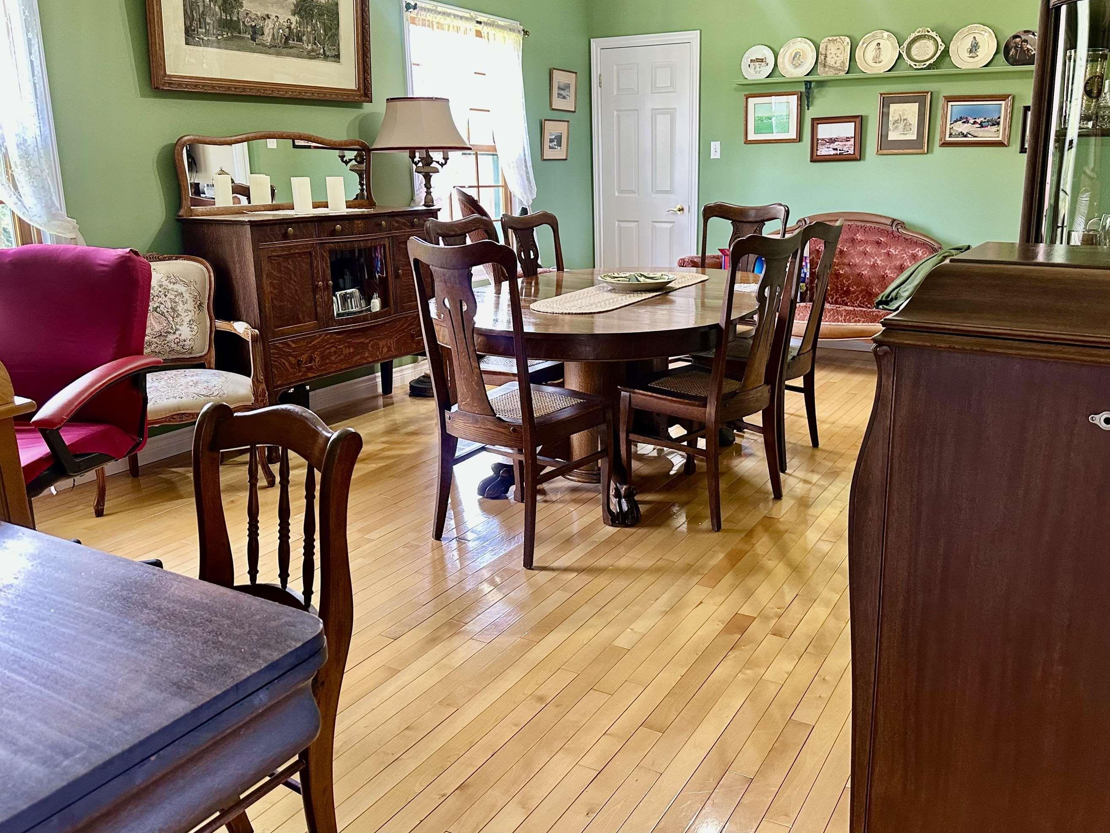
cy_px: 364
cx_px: 641
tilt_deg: -12.4
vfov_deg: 49.6
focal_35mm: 28
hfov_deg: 63.1
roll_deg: +0.0
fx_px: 898
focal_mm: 6.86
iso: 320
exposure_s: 1/60
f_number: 1.78
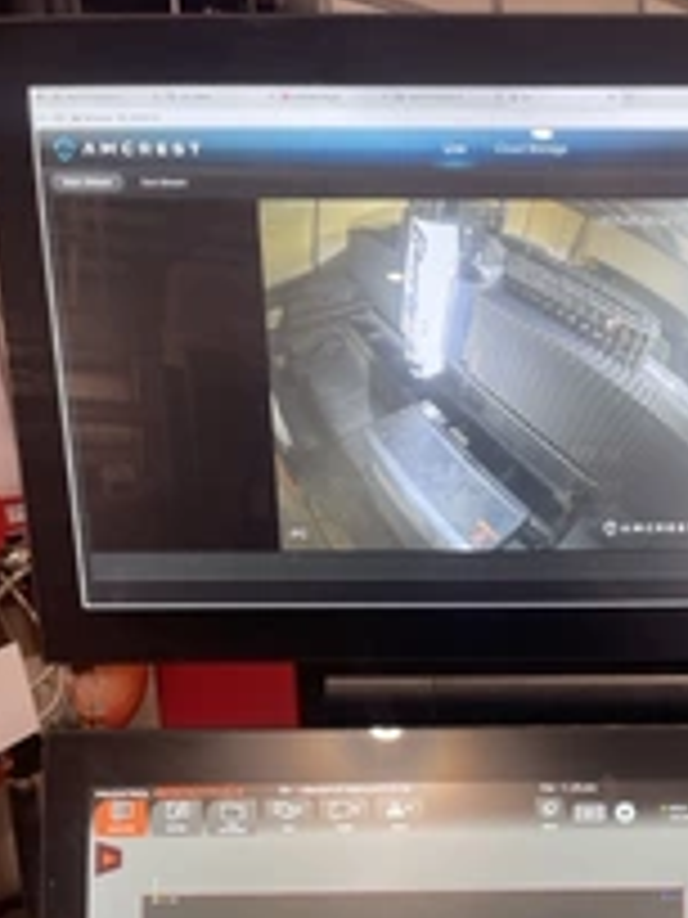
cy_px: 837
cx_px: 589
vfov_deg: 36.4
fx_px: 1299
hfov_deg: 28.8
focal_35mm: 49
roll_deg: -0.4
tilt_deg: -21.0
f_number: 1.6
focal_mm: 5.1
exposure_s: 1/60
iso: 64
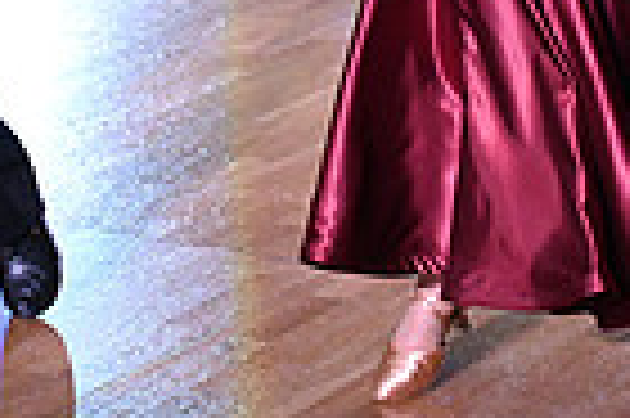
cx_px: 248
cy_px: -348
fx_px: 3041
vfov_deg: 7.6
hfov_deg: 11.8
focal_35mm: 174
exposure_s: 1/320
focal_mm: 42
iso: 5000
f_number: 6.3
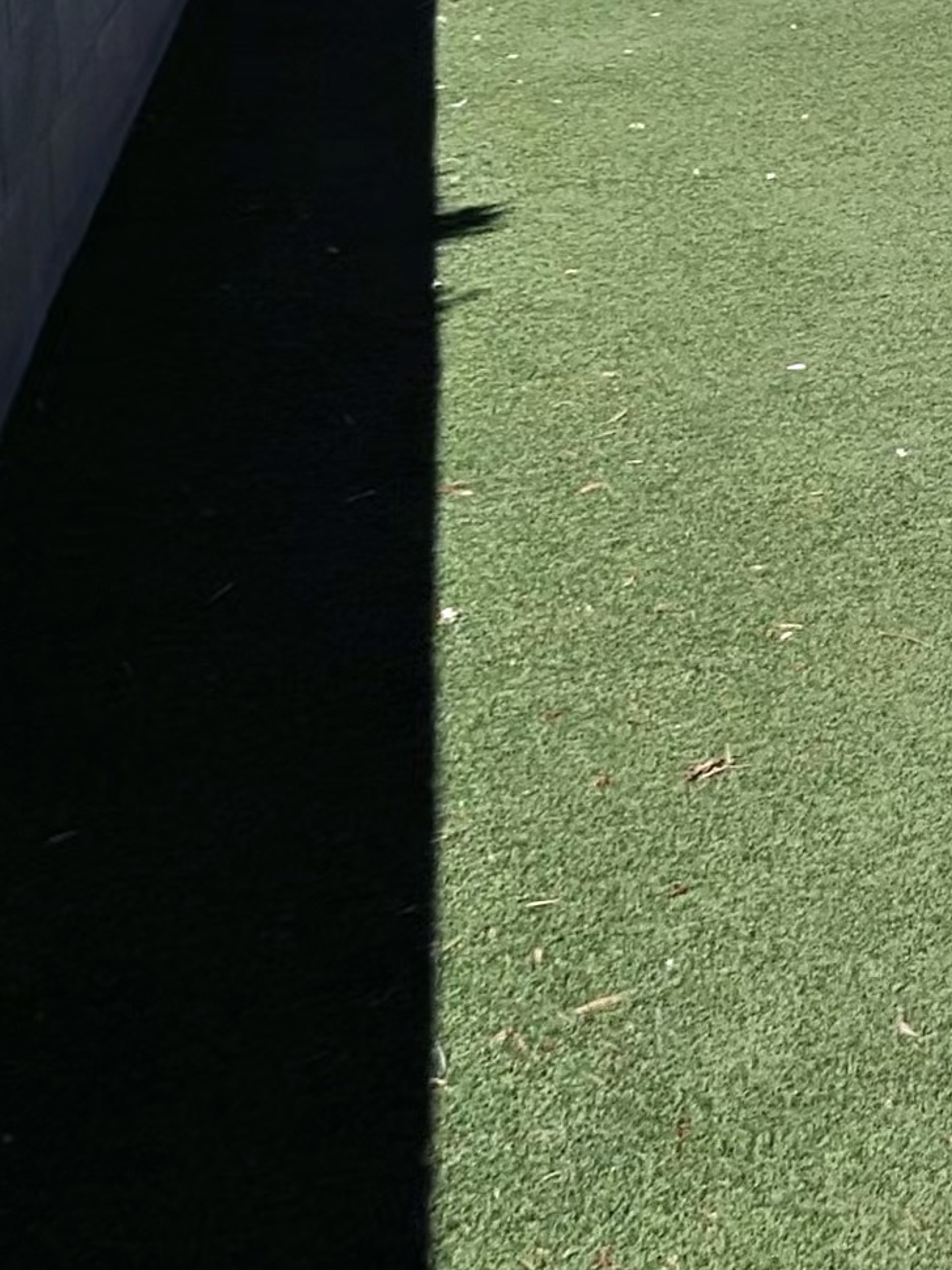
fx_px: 1981
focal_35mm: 54
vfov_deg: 30.3
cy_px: -252
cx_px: 1781
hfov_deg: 19.2
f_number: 2.2
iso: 54
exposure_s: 1/833
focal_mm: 2.24
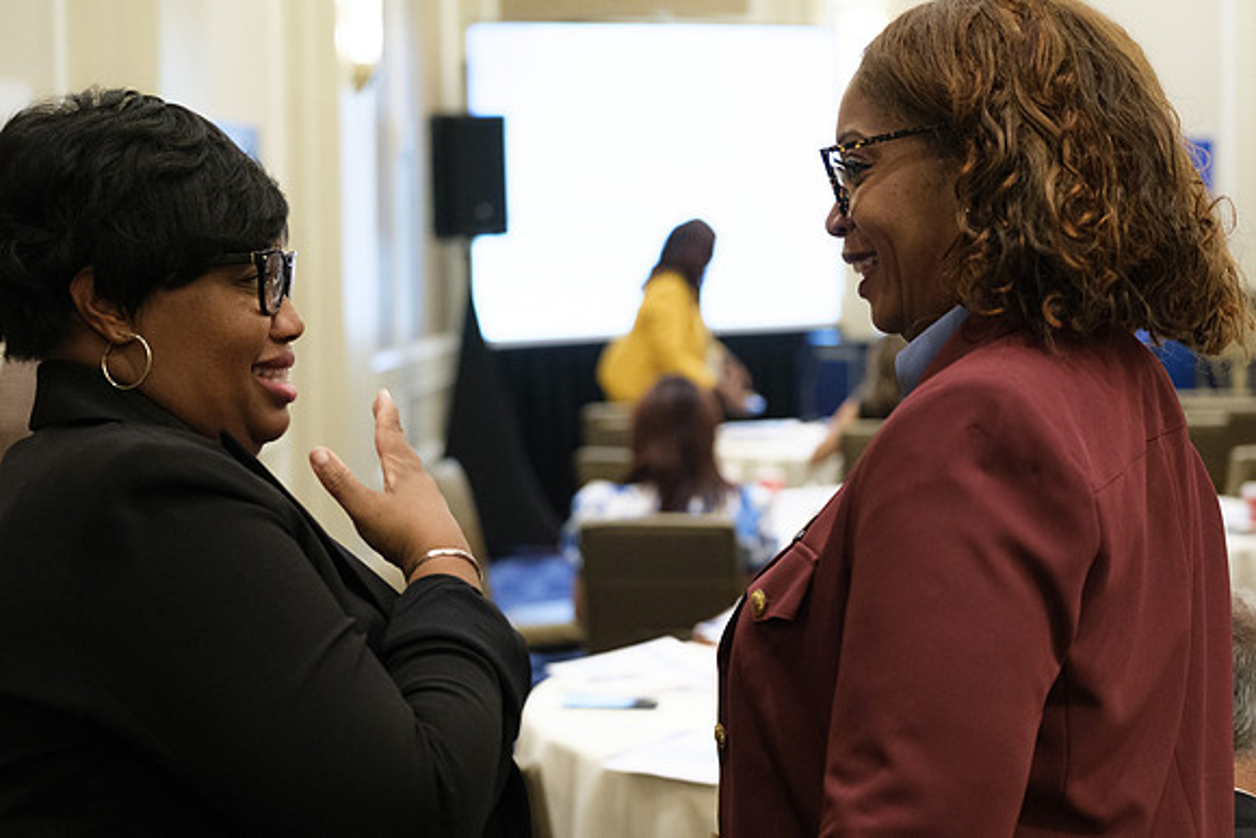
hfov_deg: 27.0
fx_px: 2617
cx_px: 628
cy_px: 419
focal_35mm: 75
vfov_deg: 18.2
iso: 3200
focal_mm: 50
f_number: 2.8
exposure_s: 1/160
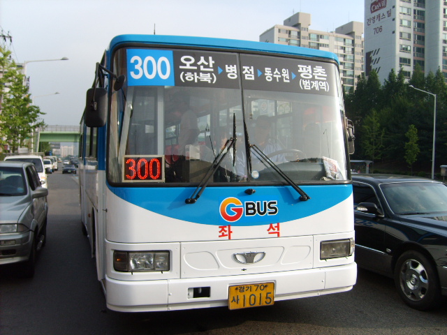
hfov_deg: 52.6
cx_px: 224
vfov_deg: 40.7
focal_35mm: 35
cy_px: 168
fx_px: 452
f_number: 2.8
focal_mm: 5.8
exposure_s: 1/750
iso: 50
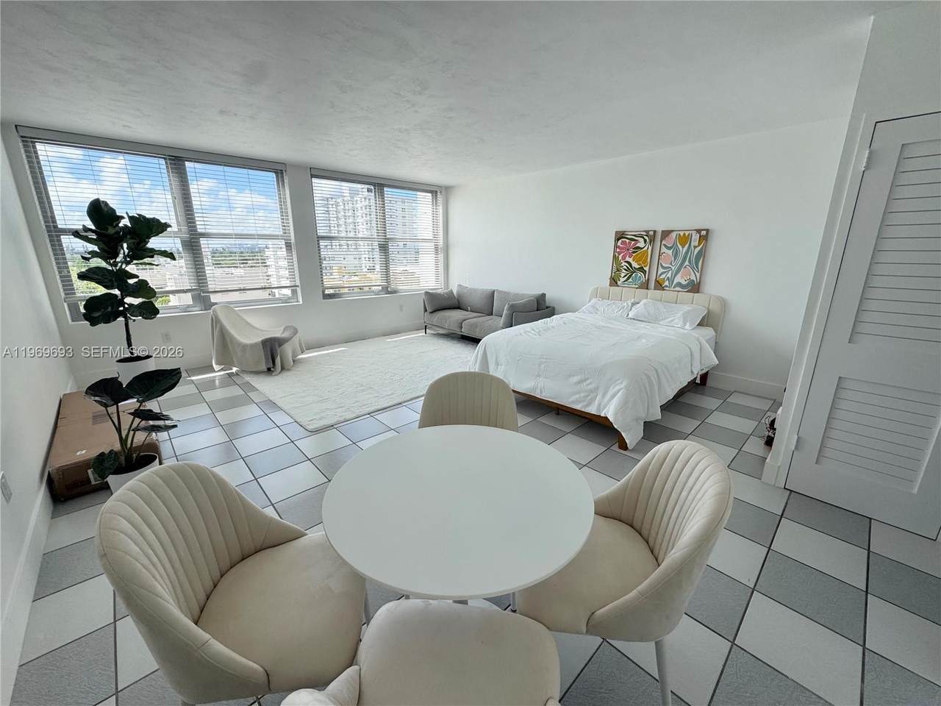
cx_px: 470
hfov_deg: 102.1
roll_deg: +0.6
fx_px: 381
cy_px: 353
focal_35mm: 14
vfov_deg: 85.7
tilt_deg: -13.5
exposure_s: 1/388
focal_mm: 2.22
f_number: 2.2
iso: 40
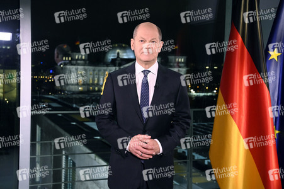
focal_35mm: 48
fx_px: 378
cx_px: 142
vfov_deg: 28.0
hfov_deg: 41.1
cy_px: 94
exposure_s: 1/160
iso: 8000
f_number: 5
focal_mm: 48
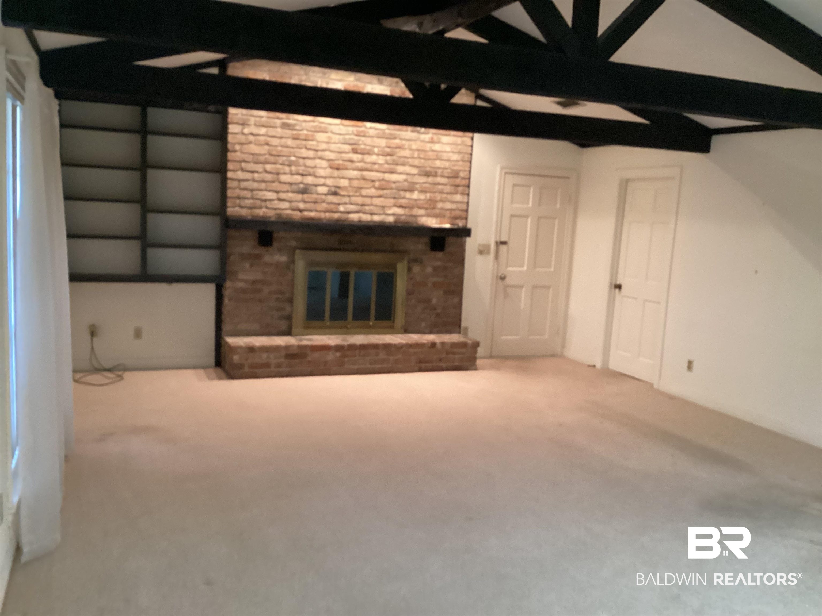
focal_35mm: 31
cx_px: 411
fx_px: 736
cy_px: 308
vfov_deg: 45.4
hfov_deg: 58.4
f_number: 2.4
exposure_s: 1/33
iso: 400
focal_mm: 3.3
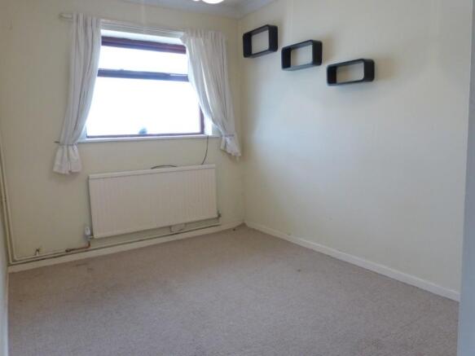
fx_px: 343
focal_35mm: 25
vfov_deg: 54.9
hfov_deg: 69.4
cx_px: 238
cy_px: 178
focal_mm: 4.5
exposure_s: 1/30
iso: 400
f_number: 4
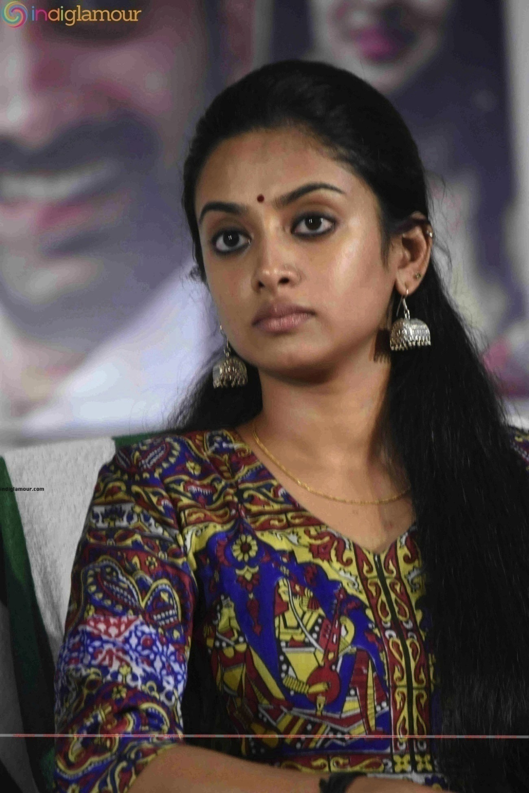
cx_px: 264
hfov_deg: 4.6
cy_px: 396
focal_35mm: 300
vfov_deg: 6.9
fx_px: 6612
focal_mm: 200
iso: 2500
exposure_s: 1/100
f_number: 5.6
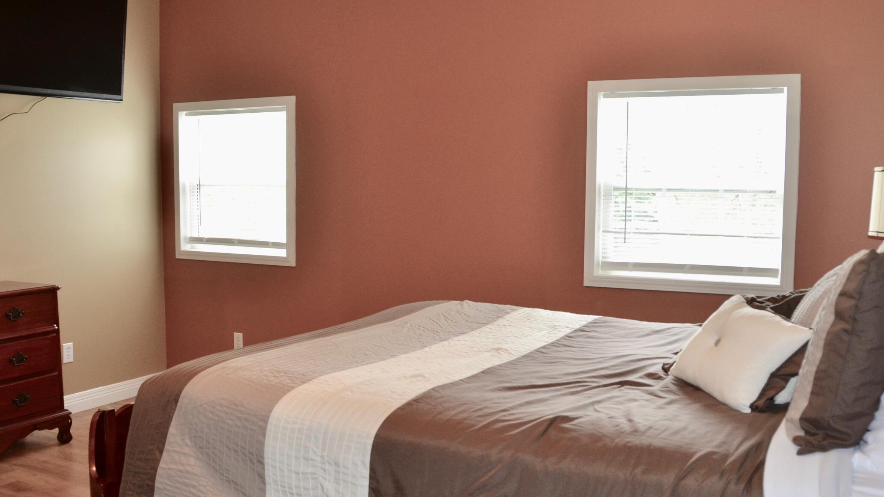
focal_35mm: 36
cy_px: 247
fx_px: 844
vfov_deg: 32.8
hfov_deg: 55.2
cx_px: 474
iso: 640
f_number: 3.5
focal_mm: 18
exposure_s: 1/60
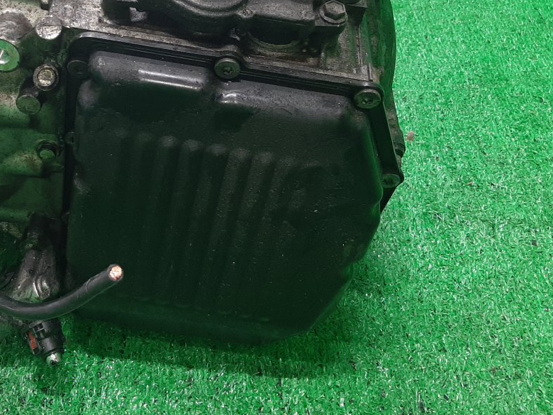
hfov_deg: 38.7
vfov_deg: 29.7
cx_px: 145
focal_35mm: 48
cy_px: 99
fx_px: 767
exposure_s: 1/50
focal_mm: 3.93
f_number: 1.7
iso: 147
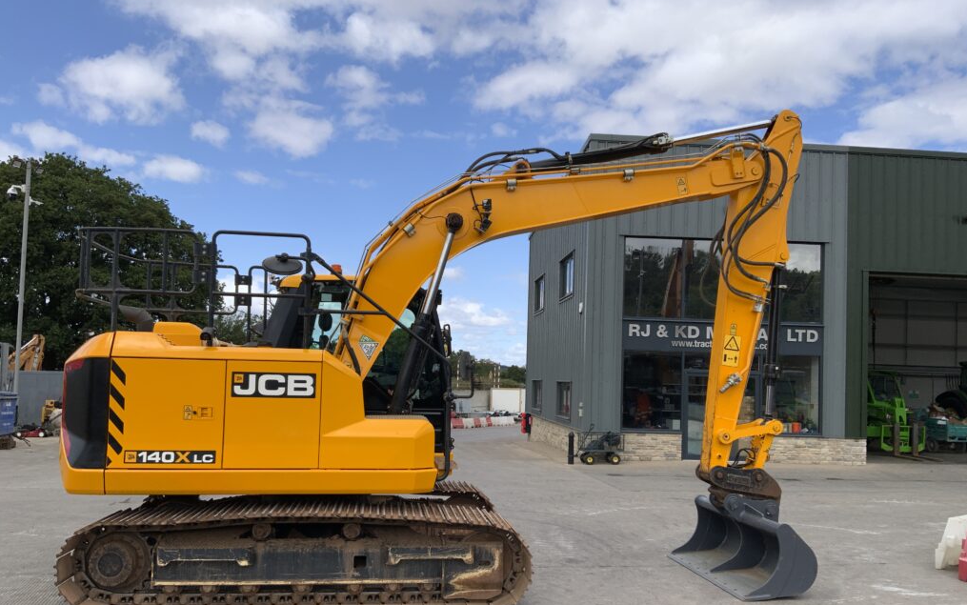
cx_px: 486
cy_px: 351
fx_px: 817
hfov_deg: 61.2
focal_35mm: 31
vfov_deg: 40.5
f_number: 1.8
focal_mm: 3
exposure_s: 1/1490
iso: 16
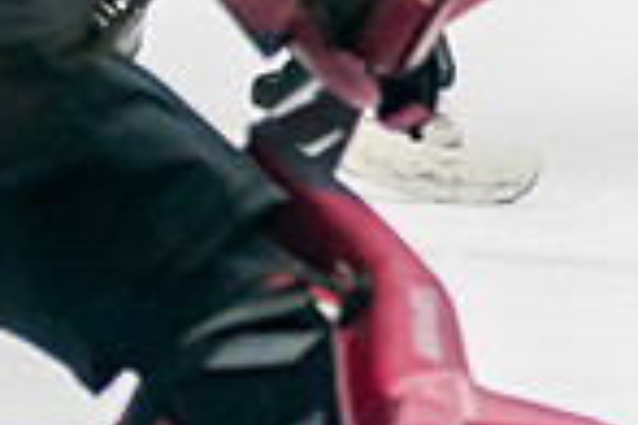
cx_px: 736
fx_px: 11962
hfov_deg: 3.1
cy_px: -121
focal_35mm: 675
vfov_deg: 2.0
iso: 1250
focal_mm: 95
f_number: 2.8
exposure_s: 1/640
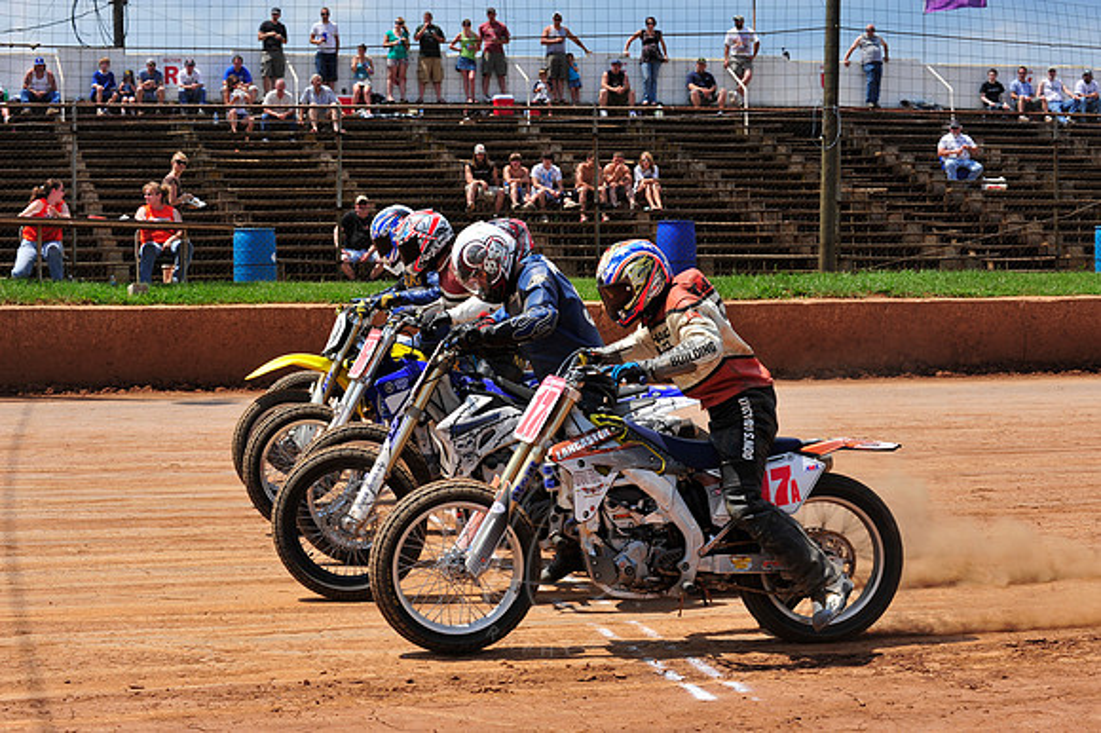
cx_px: 550
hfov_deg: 25.4
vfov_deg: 17.0
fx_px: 2445
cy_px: 366
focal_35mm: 80
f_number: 10
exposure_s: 1/400
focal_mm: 80
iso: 200
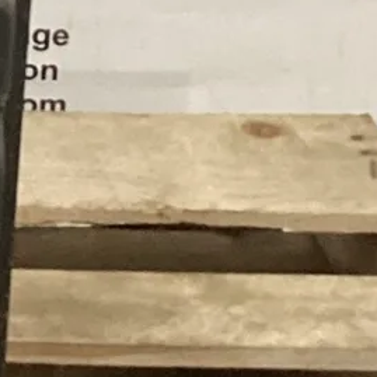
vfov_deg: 8.3
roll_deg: +1.6
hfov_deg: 8.2
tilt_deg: -19.8
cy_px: -286
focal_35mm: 204
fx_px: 2514
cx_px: -353
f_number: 2.4
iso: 320
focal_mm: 3.3
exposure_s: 1/50
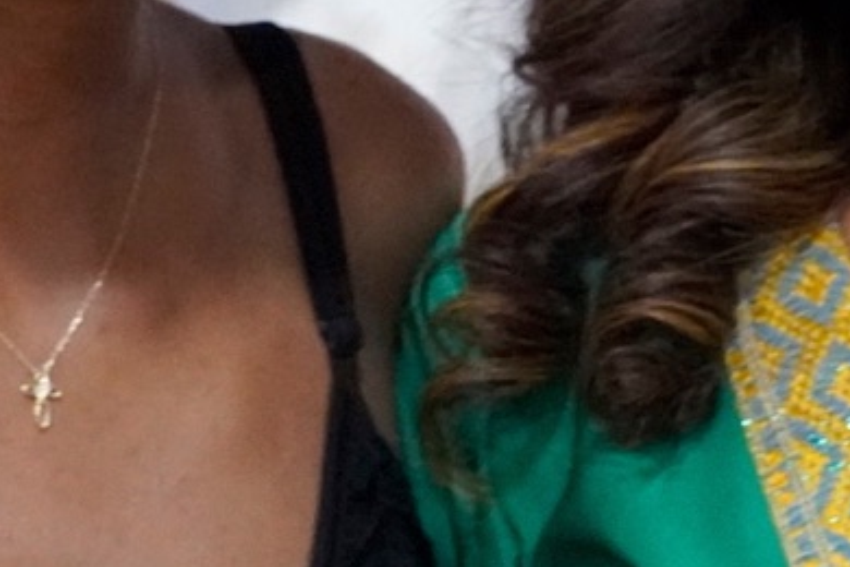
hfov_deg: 5.4
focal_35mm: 380
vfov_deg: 3.6
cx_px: -218
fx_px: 8979
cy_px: 100
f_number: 4.5
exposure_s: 1/100
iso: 6400
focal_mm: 55
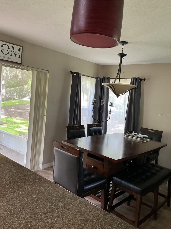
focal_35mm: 29
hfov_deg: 48.2
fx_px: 191
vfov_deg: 61.7
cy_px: 114
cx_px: 86
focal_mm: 3
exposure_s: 1/60
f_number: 1.8
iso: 160
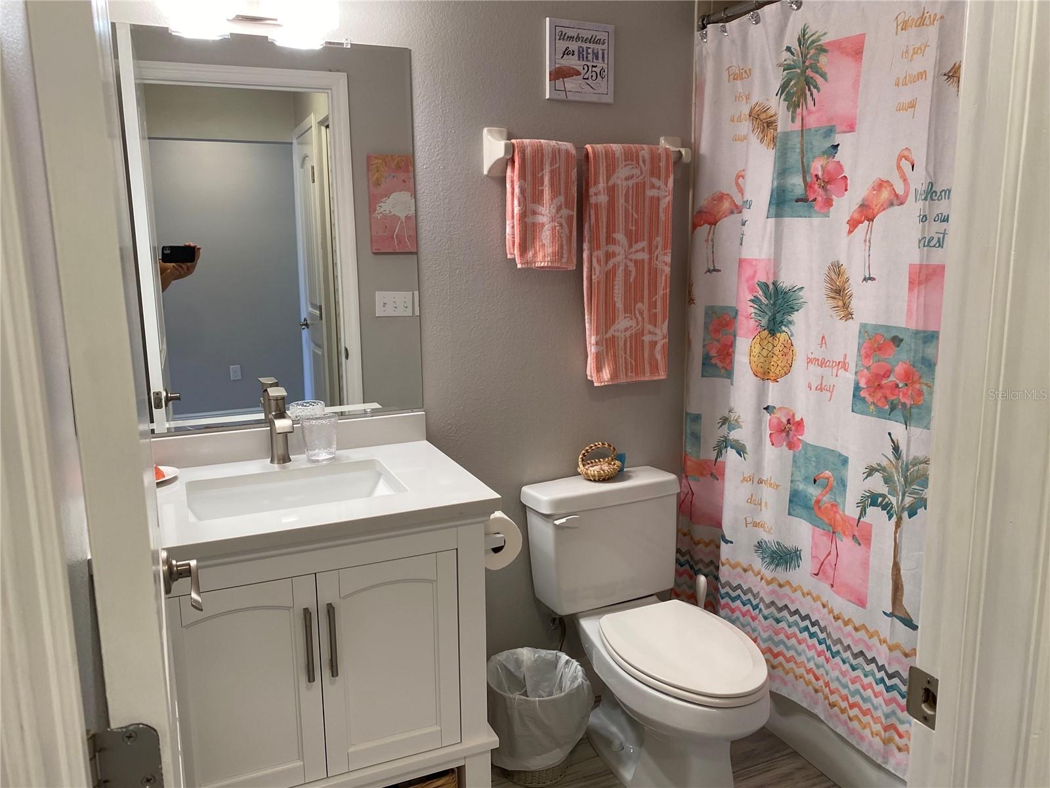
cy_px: 394
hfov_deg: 67.3
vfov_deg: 53.1
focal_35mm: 26
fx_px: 789
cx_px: 525
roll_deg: -1.0
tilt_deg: -9.9
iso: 125
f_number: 1.8
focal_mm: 4.25
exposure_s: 1/120
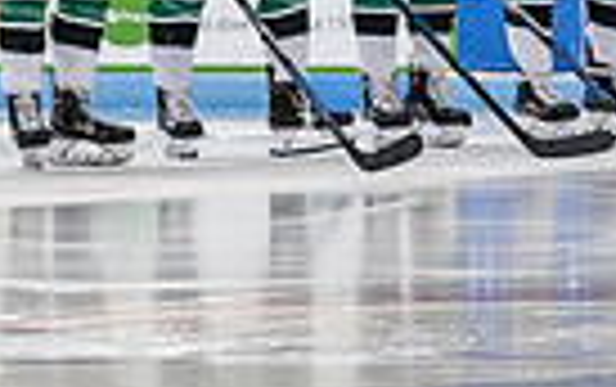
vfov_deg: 2.4
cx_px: 1146
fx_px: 9295
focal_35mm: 553
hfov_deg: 3.8
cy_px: -152
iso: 1250
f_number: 4
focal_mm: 75
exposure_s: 1/250
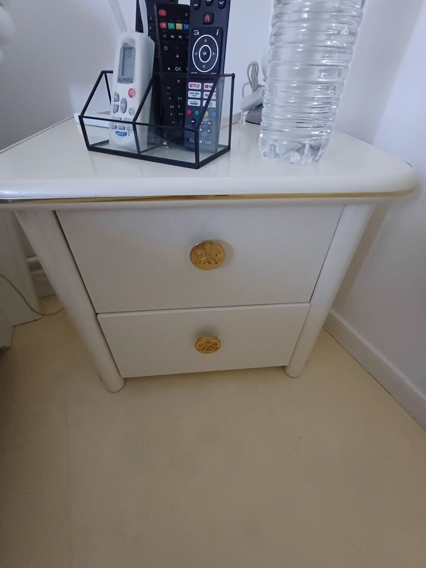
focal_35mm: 16
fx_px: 262
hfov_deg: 78.1
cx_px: 213
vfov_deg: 94.5
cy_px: 284
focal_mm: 1.64
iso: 400
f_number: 2.2
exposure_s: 1/25
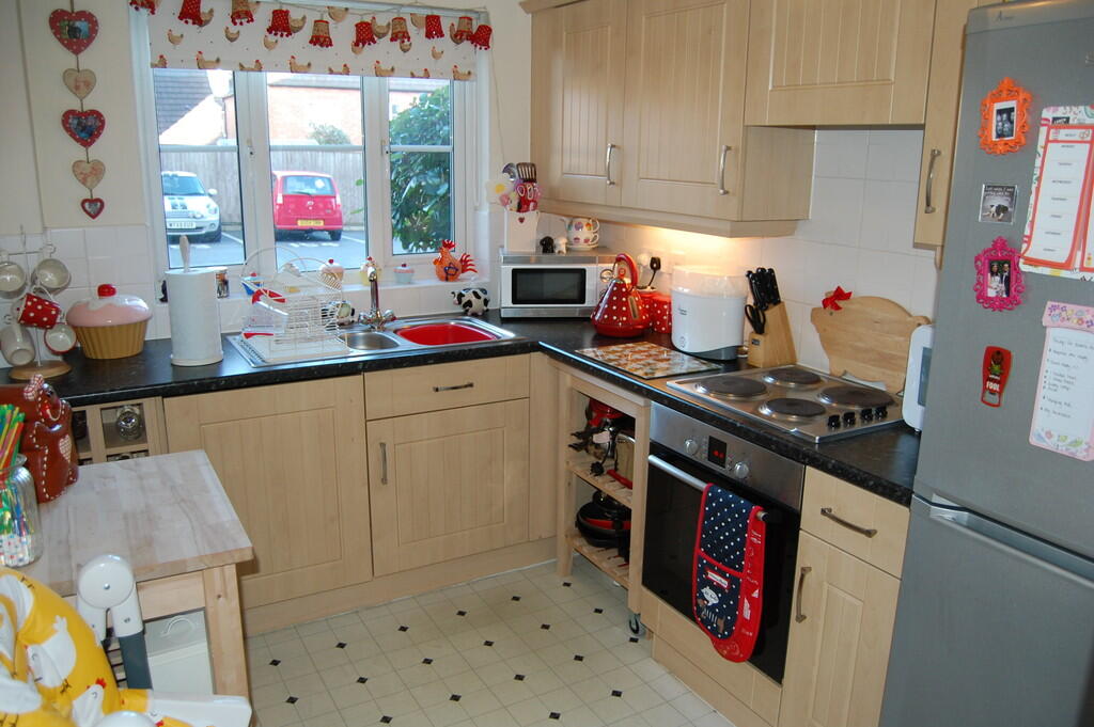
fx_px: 820
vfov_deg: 47.9
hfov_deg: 67.4
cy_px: 364
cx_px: 547
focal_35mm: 27
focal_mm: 18
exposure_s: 1/60
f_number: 3.5
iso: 400
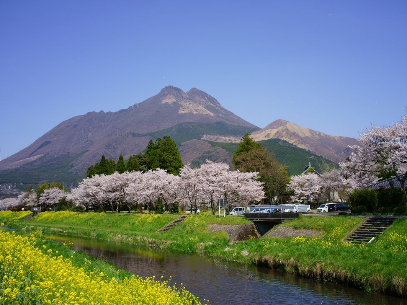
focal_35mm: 38
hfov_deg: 49.0
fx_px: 447
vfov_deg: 37.7
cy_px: 152
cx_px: 210
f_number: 8
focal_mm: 35
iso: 100
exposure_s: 1/320
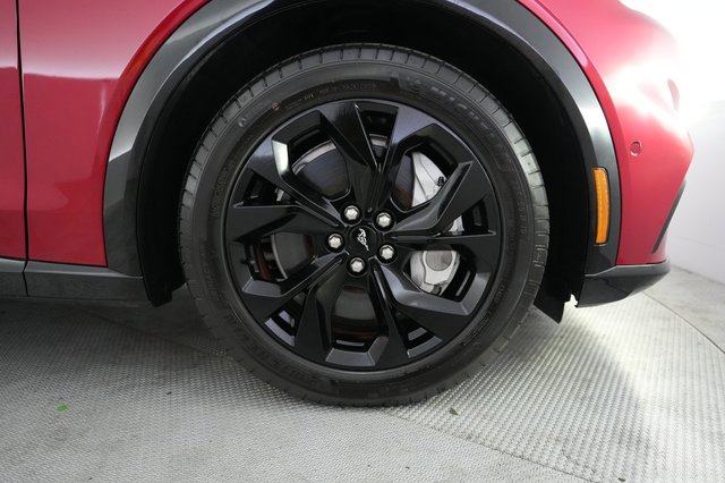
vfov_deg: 53.1
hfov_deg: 73.8
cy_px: 242
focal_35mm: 24
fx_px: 483
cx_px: 362
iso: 6400
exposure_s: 1/160
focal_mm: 24
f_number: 2.8
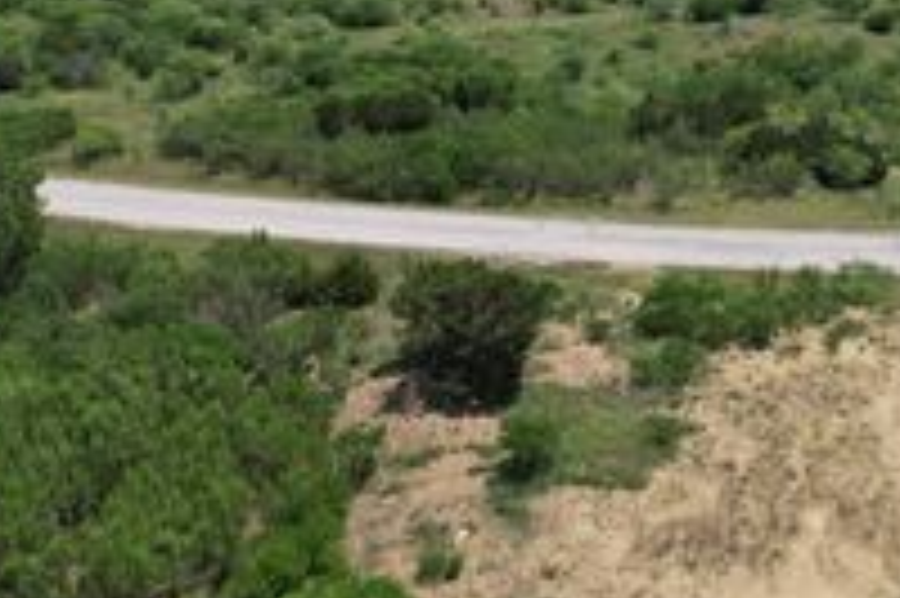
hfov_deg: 36.1
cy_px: 65
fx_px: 1374
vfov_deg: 23.9
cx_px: 554
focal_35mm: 55
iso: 100
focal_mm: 8.38
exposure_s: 1/2500
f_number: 2.8
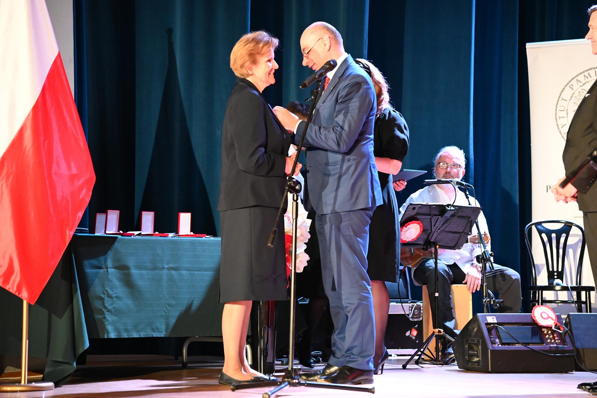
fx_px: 1857
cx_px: 298
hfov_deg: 18.3
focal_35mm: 112
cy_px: 199
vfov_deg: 12.2
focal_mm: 112
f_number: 4
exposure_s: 1/160
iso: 14400
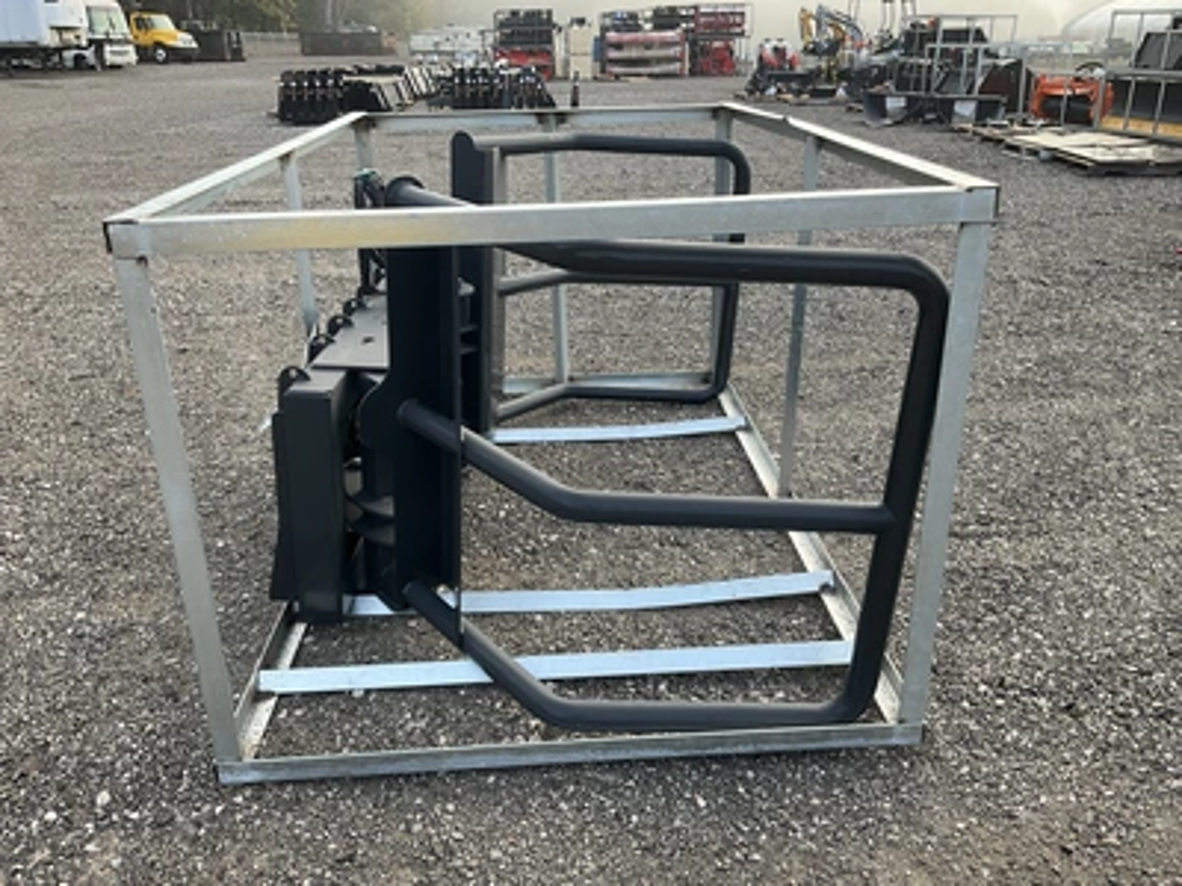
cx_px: 591
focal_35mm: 29
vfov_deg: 48.2
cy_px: 443
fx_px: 990
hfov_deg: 61.7
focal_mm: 3
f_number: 1.8
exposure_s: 1/131
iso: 16
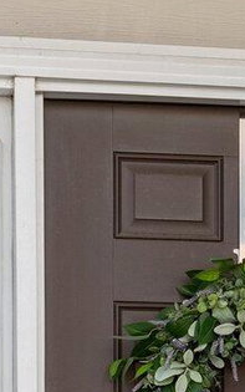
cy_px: 546
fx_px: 1986
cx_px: 256
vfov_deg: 10.9
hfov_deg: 7.0
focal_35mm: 186
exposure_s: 1/125
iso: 250
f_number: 8
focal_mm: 32
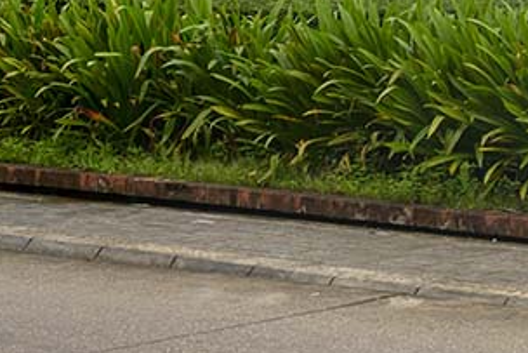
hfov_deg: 9.8
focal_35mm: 205
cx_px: 738
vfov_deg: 6.6
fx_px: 3008
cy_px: -153
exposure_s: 1/200
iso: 1250
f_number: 8
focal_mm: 65
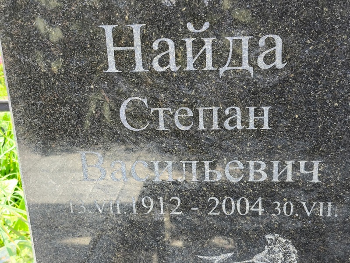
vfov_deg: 29.1
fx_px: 506
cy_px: 132
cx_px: 175
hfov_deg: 38.2
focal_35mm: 50
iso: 64
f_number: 1.7
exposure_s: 1/120
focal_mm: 4.71
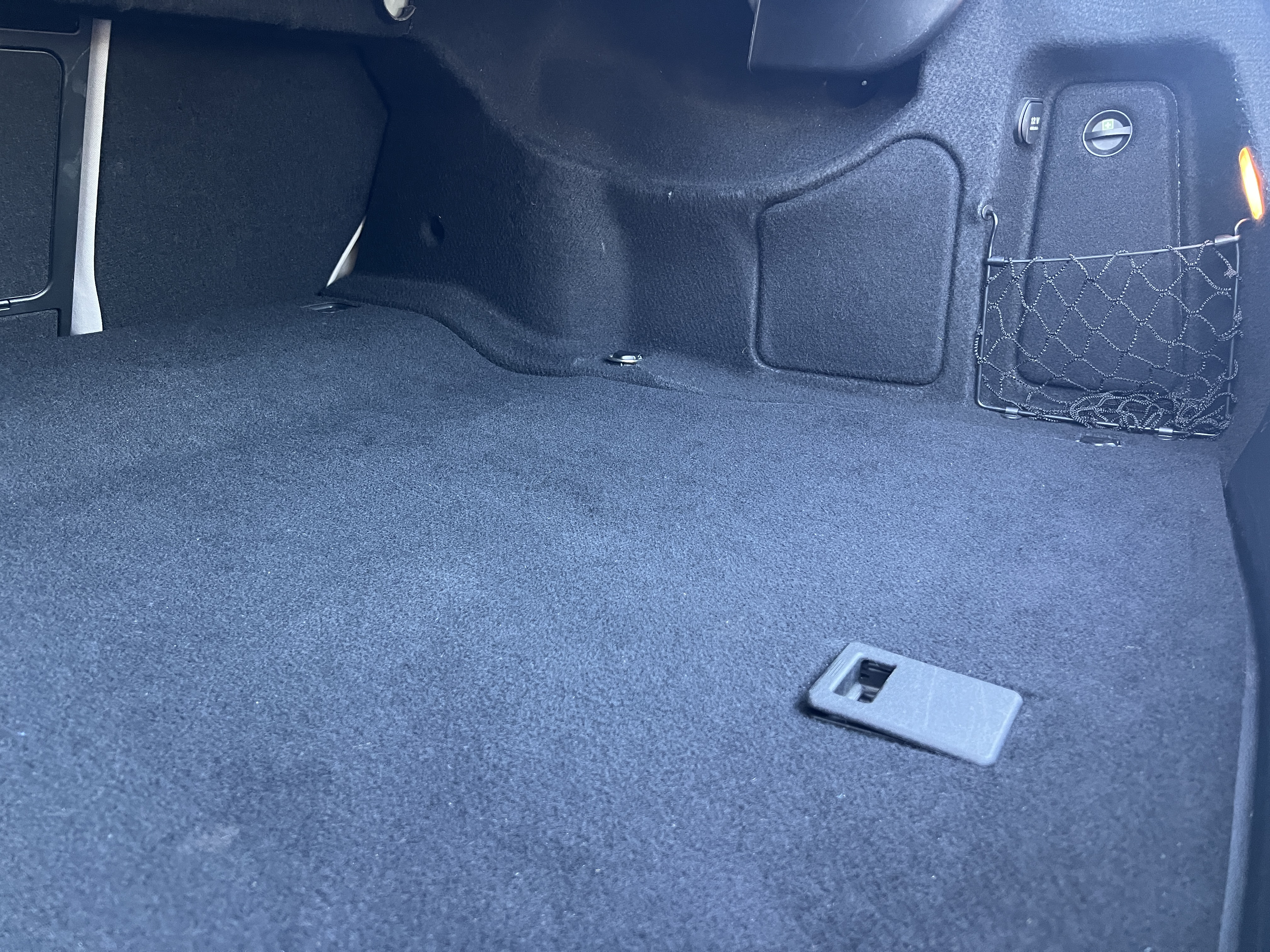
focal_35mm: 26
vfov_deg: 53.1
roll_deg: +2.4
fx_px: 954
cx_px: 635
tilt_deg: -20.9
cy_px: 476
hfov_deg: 67.3
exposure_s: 1/60
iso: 320
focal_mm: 5.7
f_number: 1.5
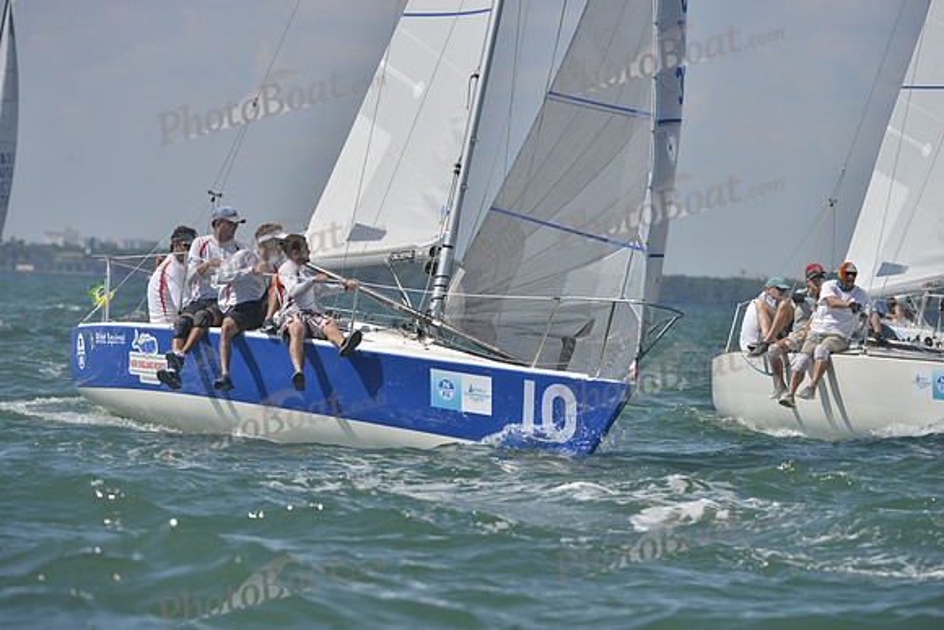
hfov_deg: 6.6
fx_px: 8130
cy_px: 315
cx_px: 472
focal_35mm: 310
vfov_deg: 4.4
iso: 200
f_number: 8
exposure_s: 1/1000
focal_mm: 310
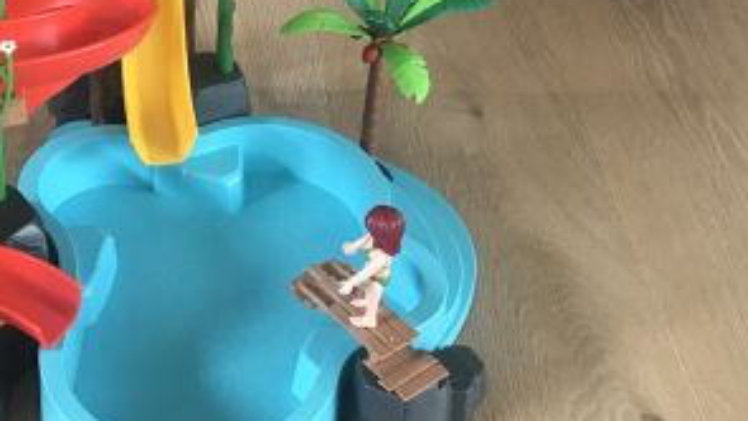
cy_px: 28
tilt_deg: -32.1
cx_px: 213
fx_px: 1230
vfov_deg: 19.0
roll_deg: -0.5
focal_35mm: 62
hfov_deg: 33.3
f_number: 1.8
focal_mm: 3.99
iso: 100
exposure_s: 1/17
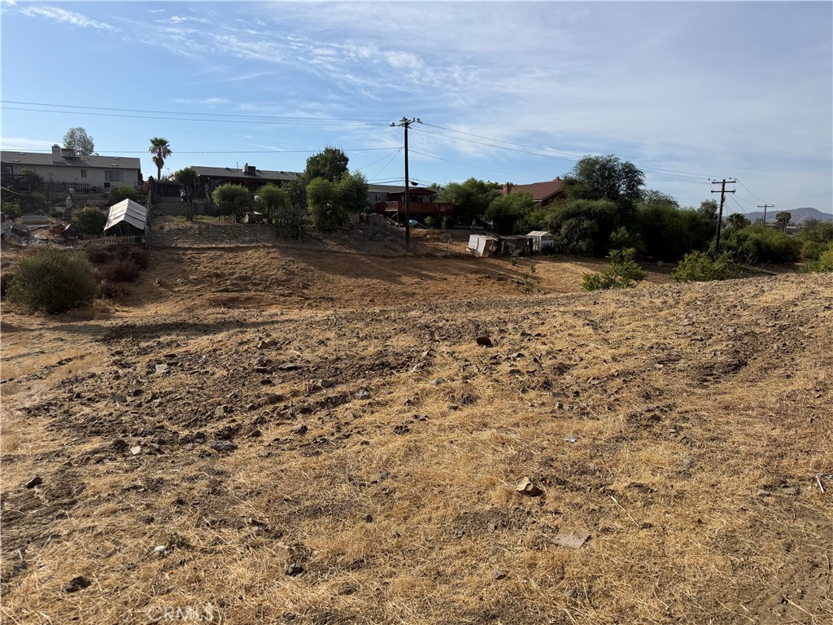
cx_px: 416
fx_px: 578
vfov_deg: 56.8
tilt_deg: -8.4
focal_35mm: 24
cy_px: 312
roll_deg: -0.5
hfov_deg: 71.6
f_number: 1.78
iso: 80
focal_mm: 6.76
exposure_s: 1/6711
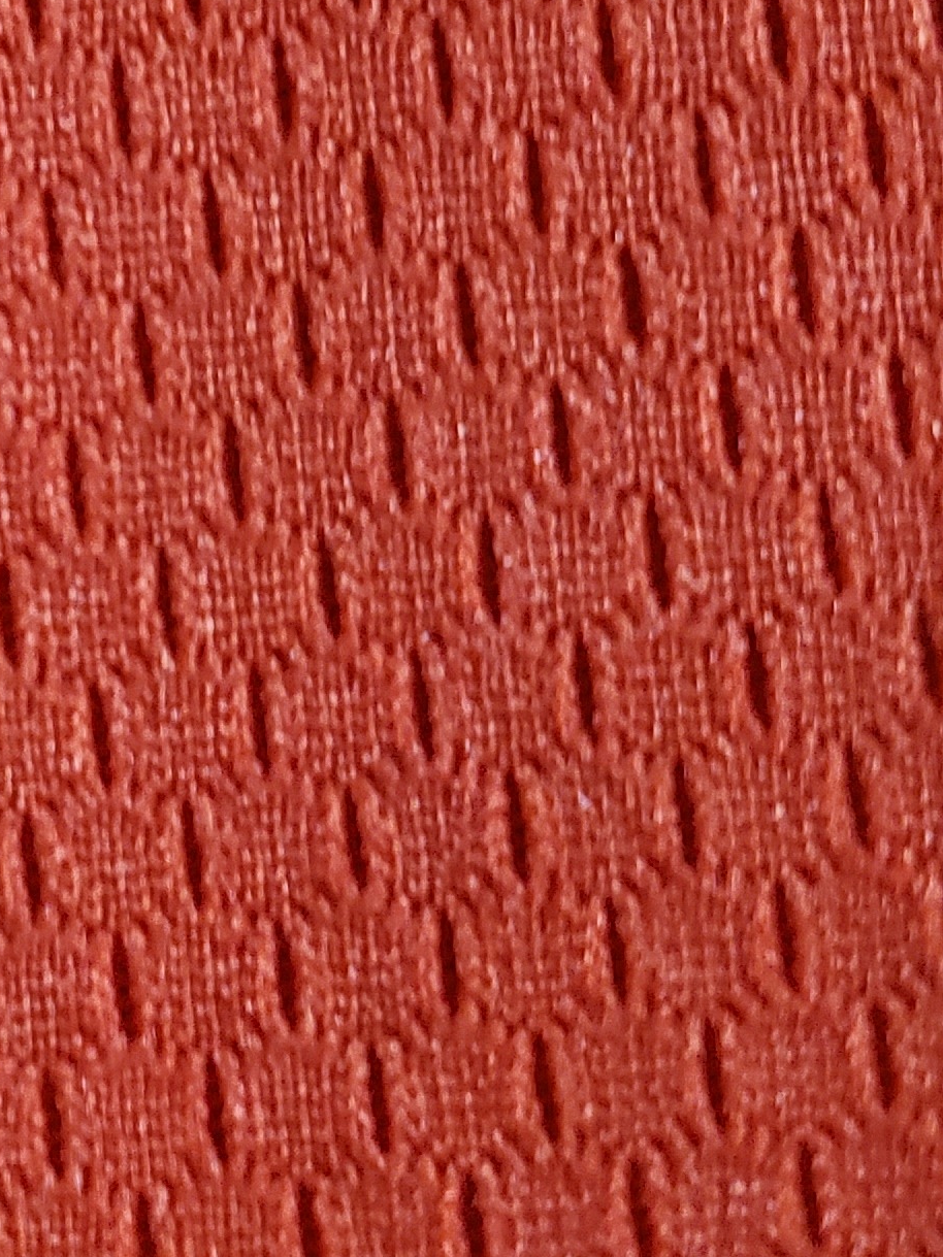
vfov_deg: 22.6
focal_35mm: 86
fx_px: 3124
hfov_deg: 16.8
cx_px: -5
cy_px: 350
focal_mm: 4.3
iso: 640
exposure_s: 1/50
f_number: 1.5
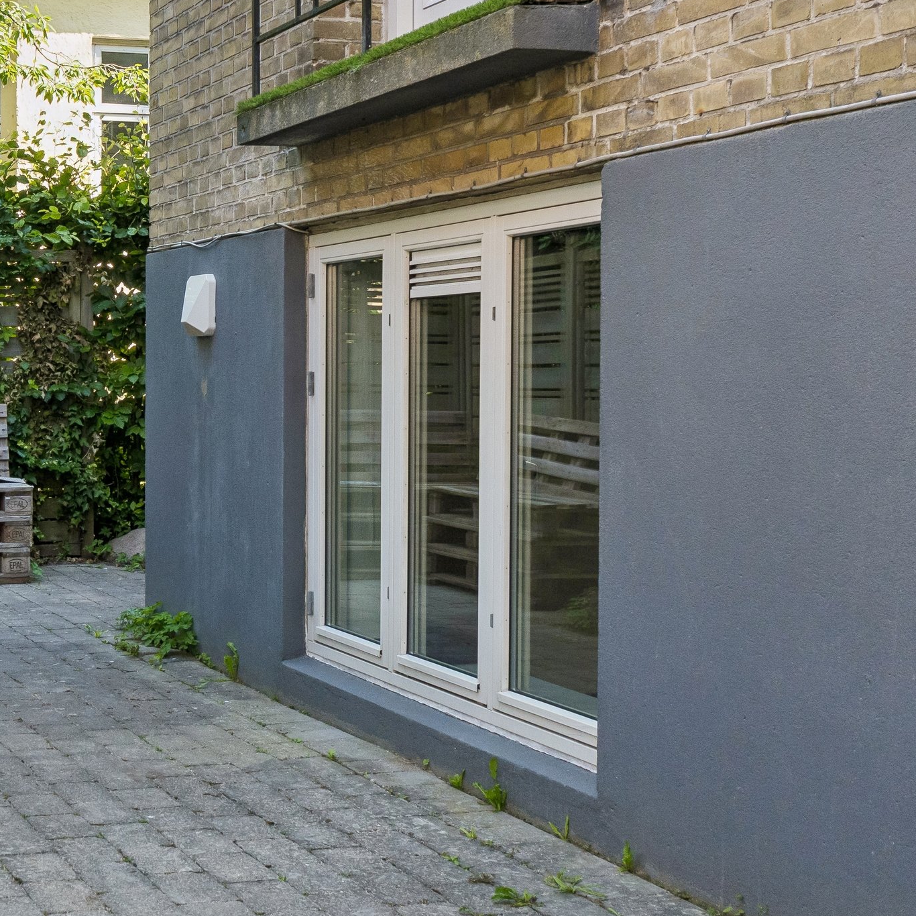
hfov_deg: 28.6
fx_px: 1677
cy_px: 323
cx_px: -4
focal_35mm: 56
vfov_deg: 30.4
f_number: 8
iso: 400
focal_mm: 20
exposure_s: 1/200
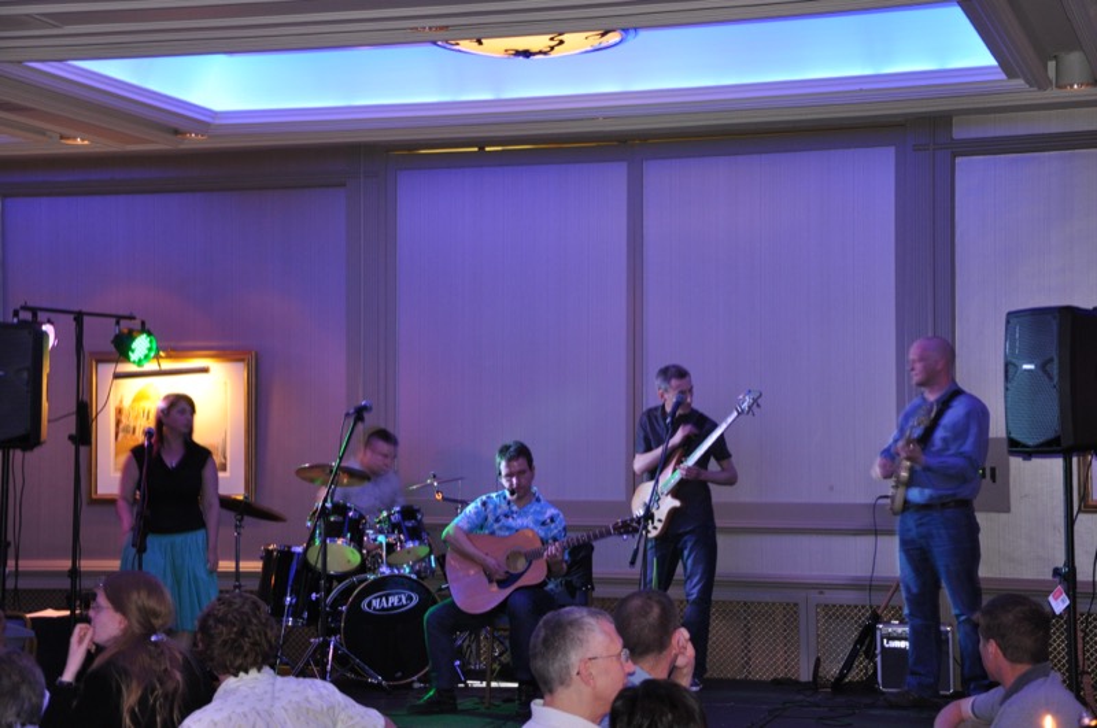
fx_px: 2054
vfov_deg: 20.1
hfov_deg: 29.9
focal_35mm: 68
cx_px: 548
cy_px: 364
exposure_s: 1/10
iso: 800
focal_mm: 45
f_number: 4.8
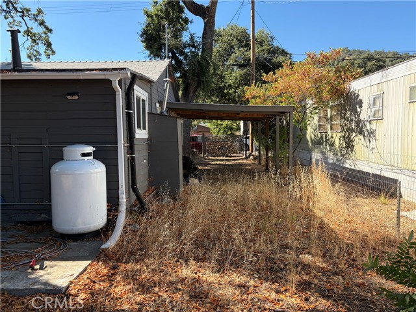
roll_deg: +1.1
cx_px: 208
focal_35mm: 26
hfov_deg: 67.3
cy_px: 156
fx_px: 312
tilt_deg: -3.2
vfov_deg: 53.1
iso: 64
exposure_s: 1/1175
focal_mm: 5.96
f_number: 1.6
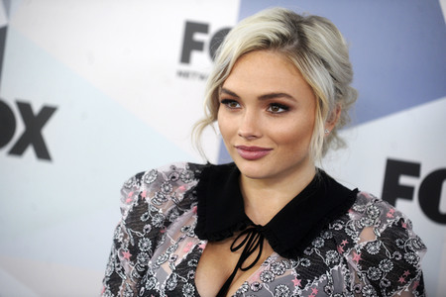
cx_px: 223
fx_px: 2168
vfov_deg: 7.8
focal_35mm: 175
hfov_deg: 11.7
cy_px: 148
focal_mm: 175
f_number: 4
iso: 1600
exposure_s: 1/320
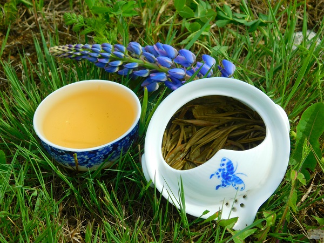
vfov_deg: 22.3
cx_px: 162
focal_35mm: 66
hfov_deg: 29.4
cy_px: 122
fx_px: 618
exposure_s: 1/640
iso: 125
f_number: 4.2
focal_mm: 11.7
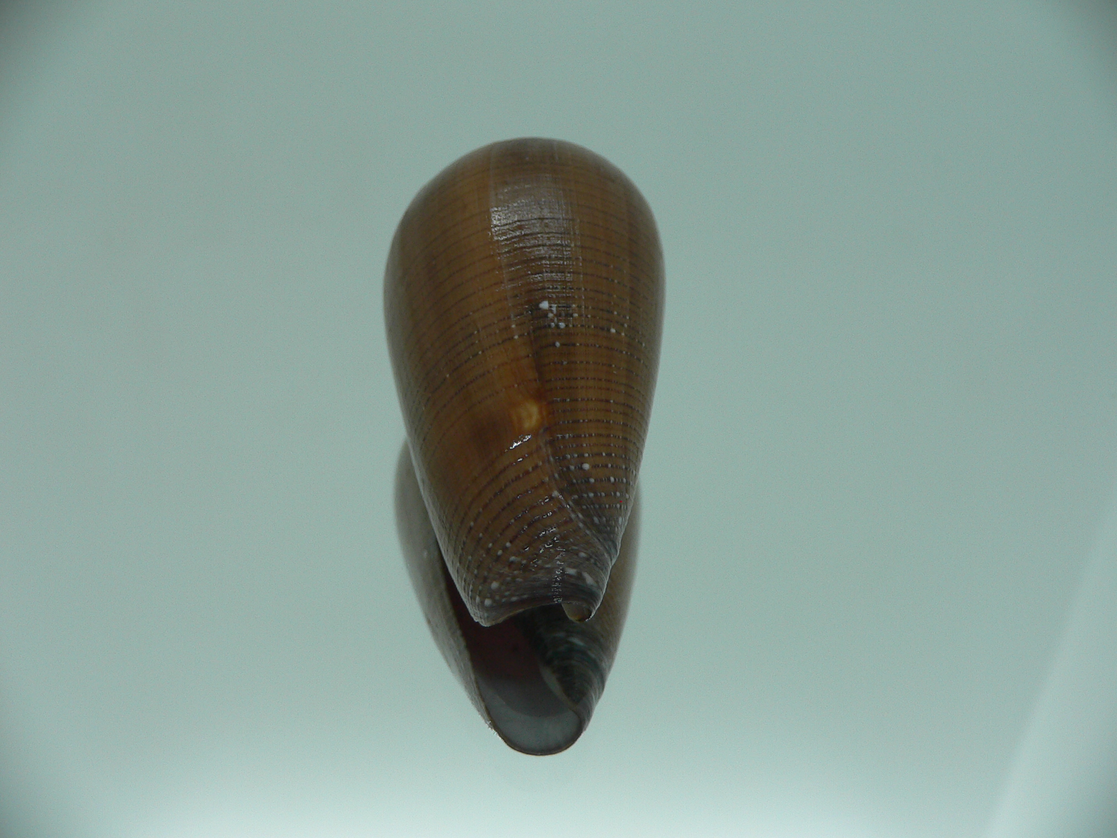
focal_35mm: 35
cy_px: 419
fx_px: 1129
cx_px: 558
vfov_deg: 40.7
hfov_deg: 52.6
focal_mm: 4.6
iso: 80
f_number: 2.8
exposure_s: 1/60
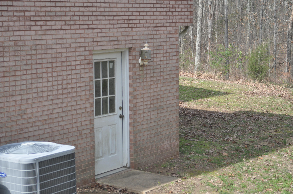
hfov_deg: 26.0
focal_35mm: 78
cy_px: 97
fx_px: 634
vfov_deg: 17.4
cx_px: 146
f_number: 4.8
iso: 220
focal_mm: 52
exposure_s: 1/500
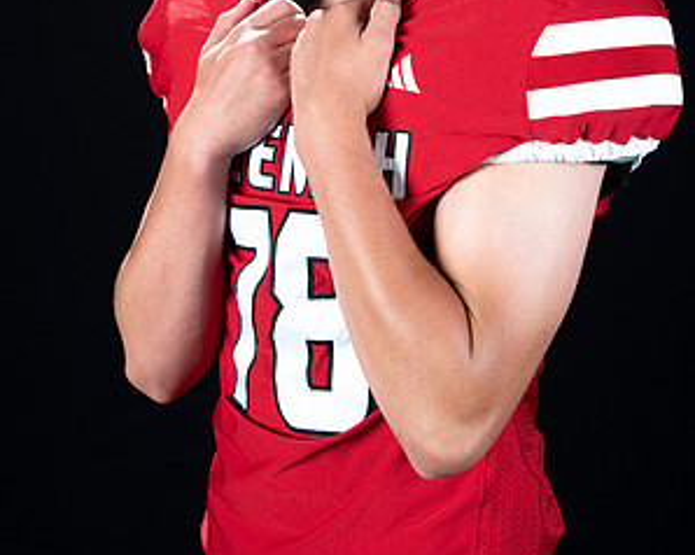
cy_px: 100
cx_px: 348
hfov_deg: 21.7
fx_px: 1809
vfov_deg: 17.3
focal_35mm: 88
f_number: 9
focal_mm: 62
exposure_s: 1/160
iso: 320
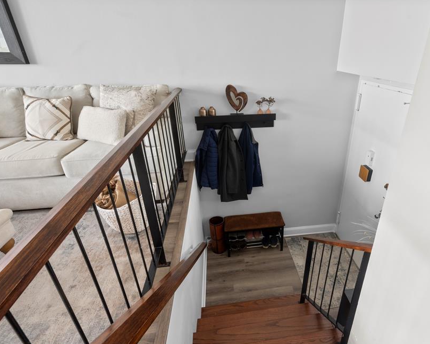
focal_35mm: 19
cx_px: 261
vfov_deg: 70.9
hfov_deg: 82.1
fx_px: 242
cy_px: 175
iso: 250
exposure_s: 1/1.25
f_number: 9
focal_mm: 16
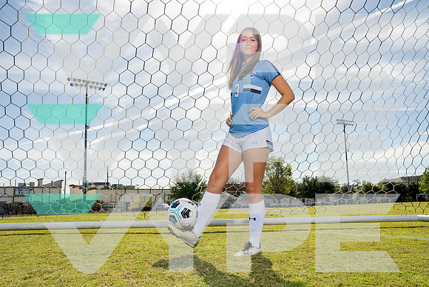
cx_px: 214
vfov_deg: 40.0
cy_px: 144
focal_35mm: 33
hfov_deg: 57.2
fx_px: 393
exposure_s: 1/250
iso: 200
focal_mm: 33
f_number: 11
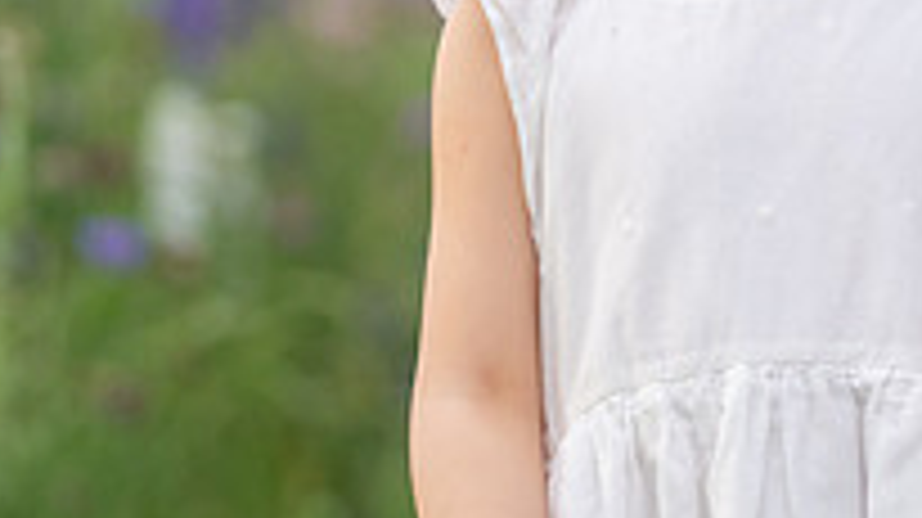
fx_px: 10041
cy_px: -144
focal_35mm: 411
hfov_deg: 5.3
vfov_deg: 2.9
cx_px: 629
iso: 640
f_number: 3.2
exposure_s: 1/1250
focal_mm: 129
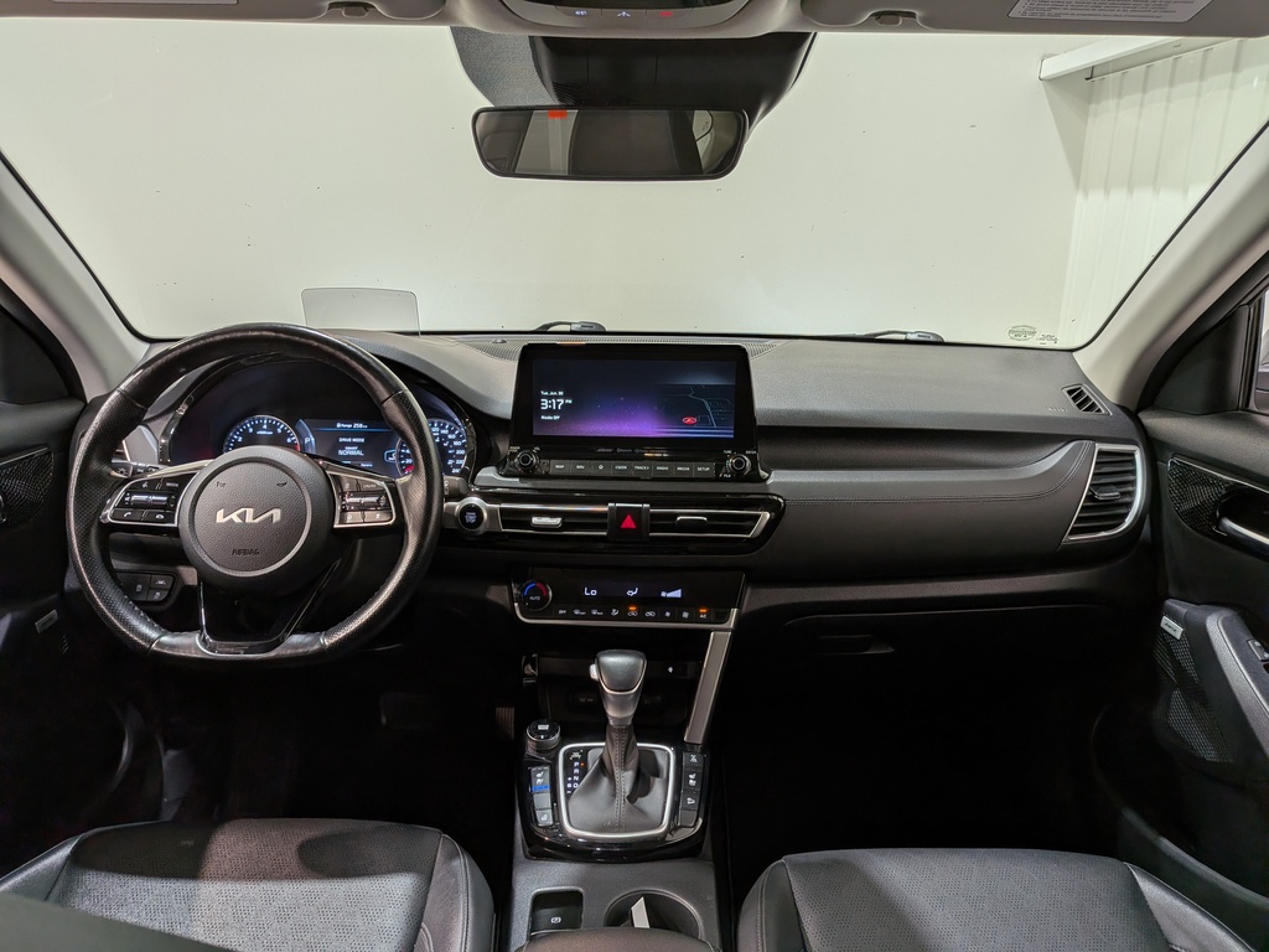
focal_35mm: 24
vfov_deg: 56.8
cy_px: 476
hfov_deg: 71.6
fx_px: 880
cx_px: 634
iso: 28
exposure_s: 1/122
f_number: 1.7
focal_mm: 4.53
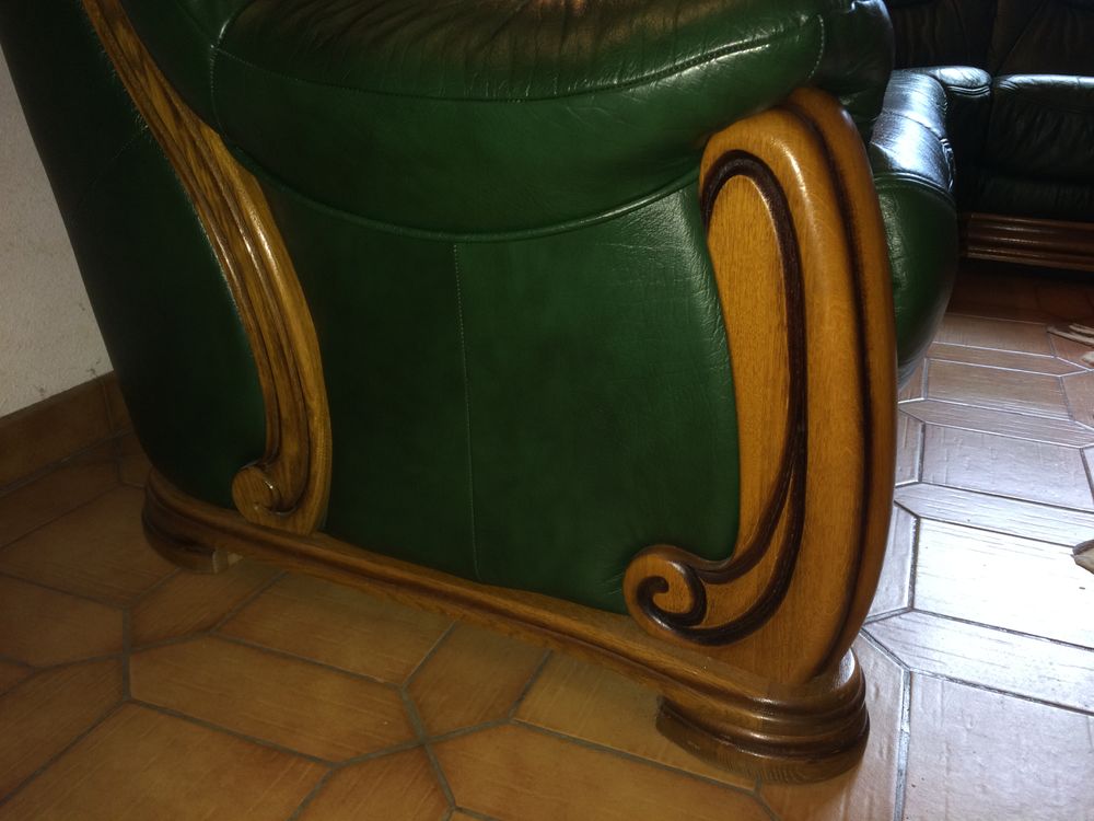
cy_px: 410
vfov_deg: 48.2
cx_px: 547
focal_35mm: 29
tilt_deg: -23.0
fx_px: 917
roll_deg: -0.6
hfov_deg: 61.7
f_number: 2.2
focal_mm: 4.15
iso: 64
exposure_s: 1/17
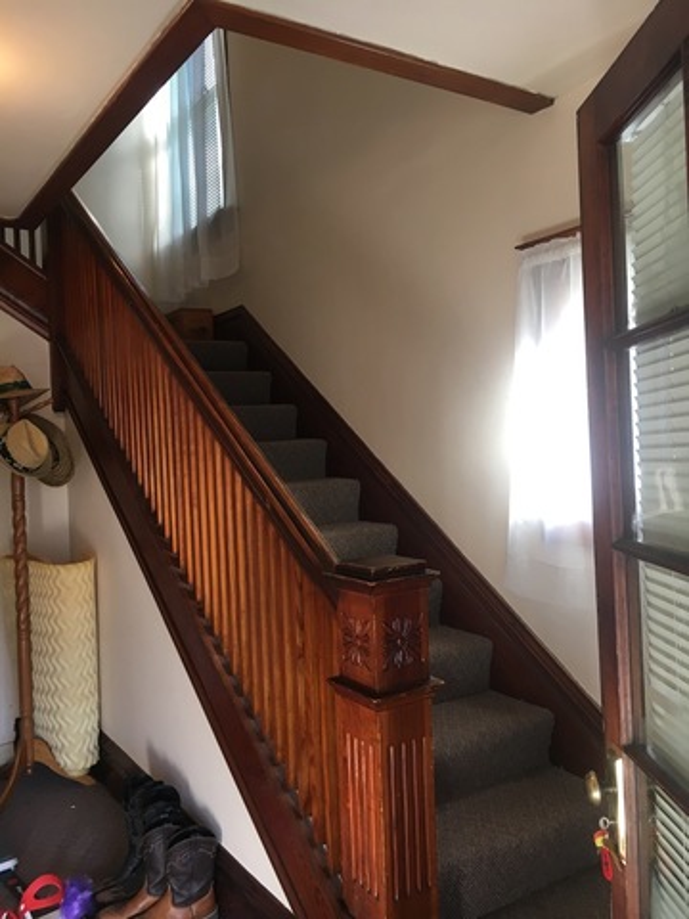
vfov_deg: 61.7
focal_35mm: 29
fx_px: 770
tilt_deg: -0.4
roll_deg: +2.7
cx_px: 344
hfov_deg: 48.2
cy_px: 460
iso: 50
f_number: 2.2
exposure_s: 1/30
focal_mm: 4.15
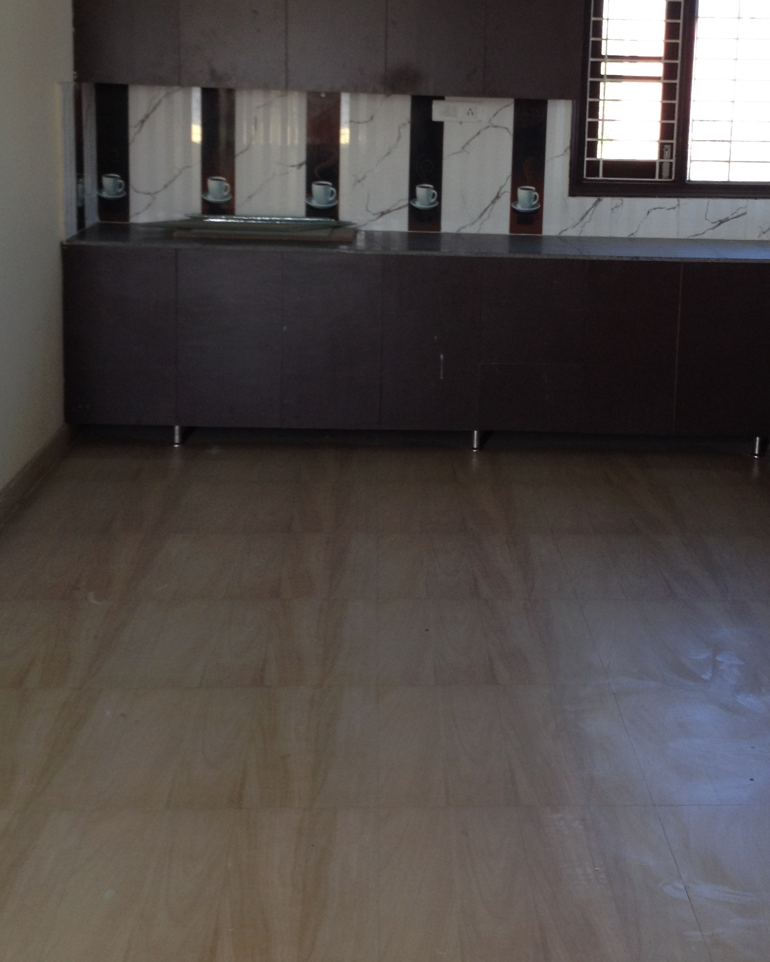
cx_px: 481
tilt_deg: -11.7
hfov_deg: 27.5
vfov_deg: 33.7
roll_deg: -0.3
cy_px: 292
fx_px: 1567
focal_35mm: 55
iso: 50
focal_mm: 4.28
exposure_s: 1/30
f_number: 2.4
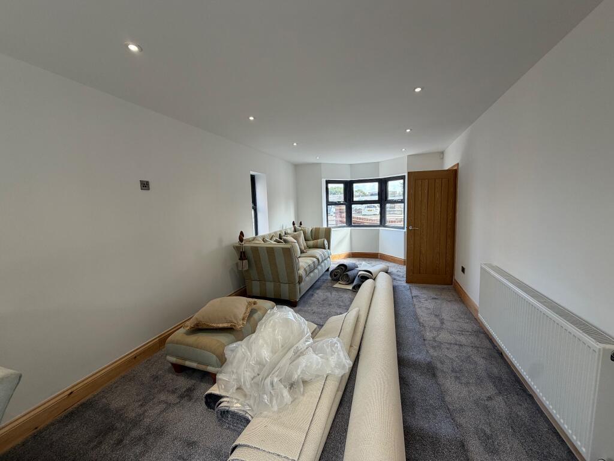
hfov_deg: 102.1
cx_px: 307
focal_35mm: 14
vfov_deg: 85.7
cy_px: 230
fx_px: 248
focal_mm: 2.22
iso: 125
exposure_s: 1/121
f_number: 2.2
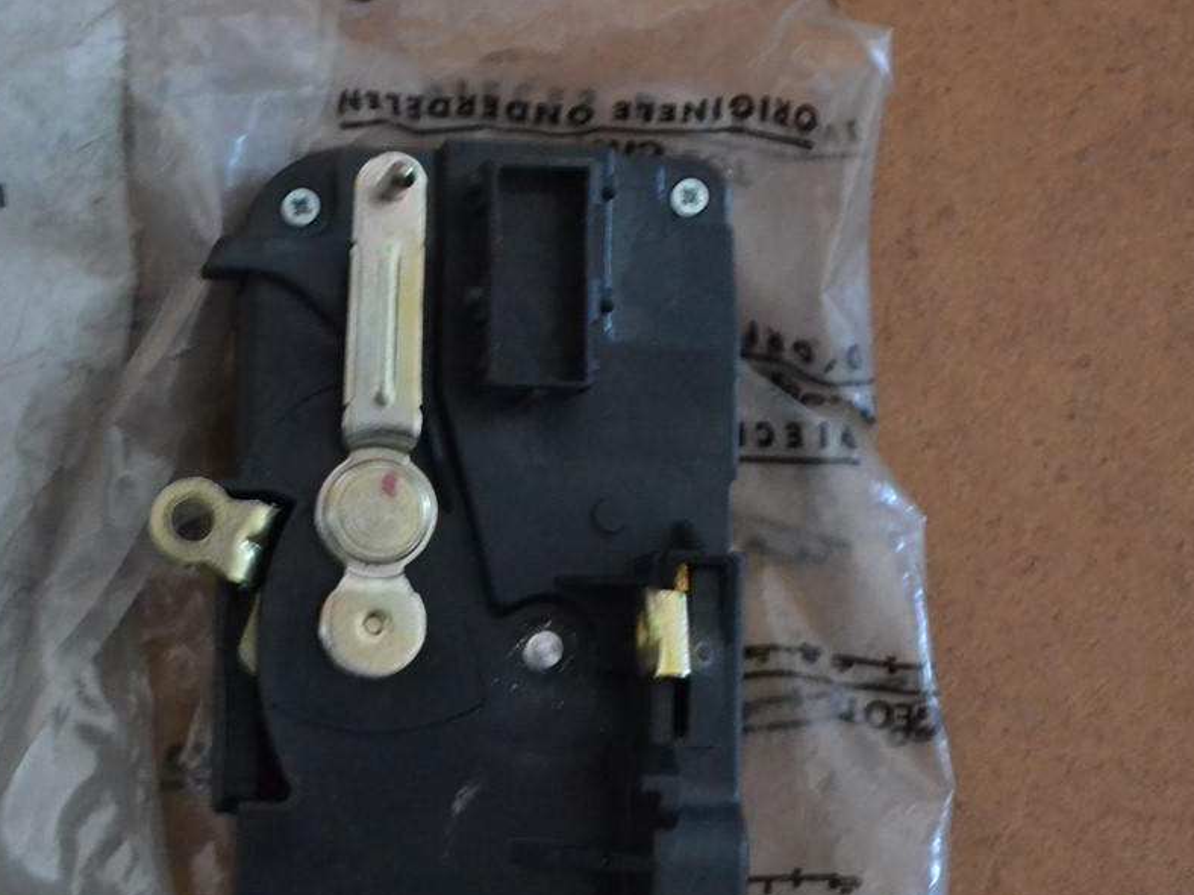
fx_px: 3070
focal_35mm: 89
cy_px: 532
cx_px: 253
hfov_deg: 21.8
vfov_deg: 16.6
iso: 3200
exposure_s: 1/15
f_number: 5
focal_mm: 36
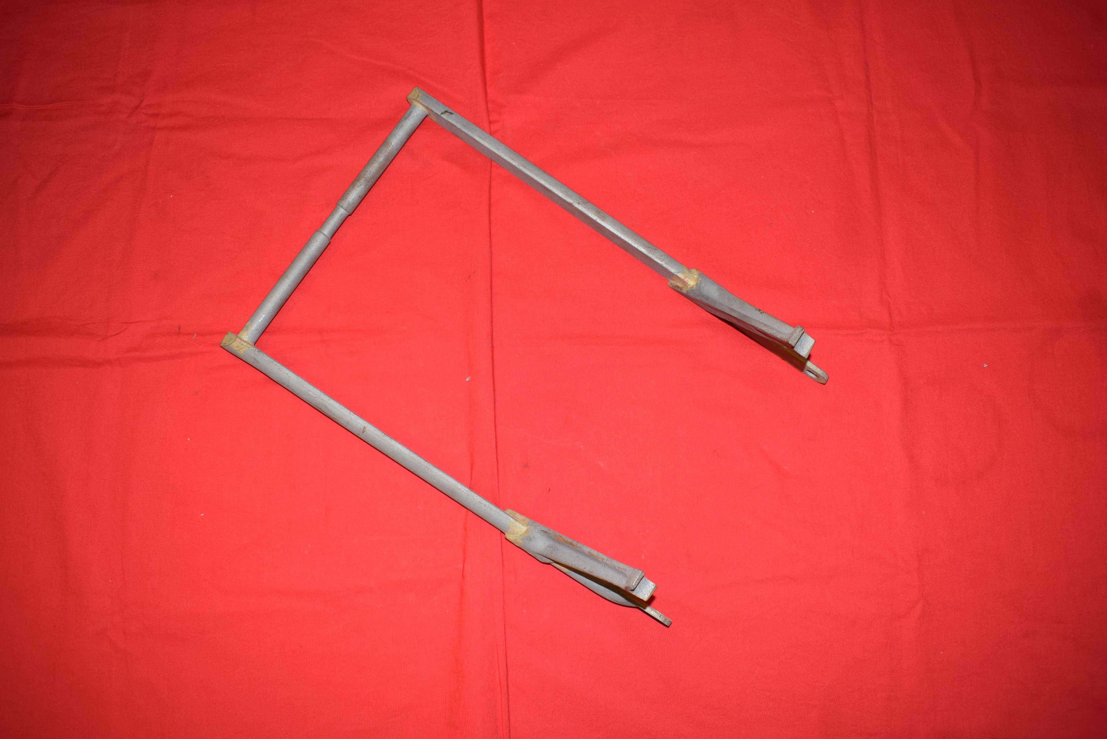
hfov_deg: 61.9
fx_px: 923
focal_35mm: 30
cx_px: 554
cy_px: 370
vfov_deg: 43.6
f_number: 5
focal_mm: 20
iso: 800
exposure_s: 1/125
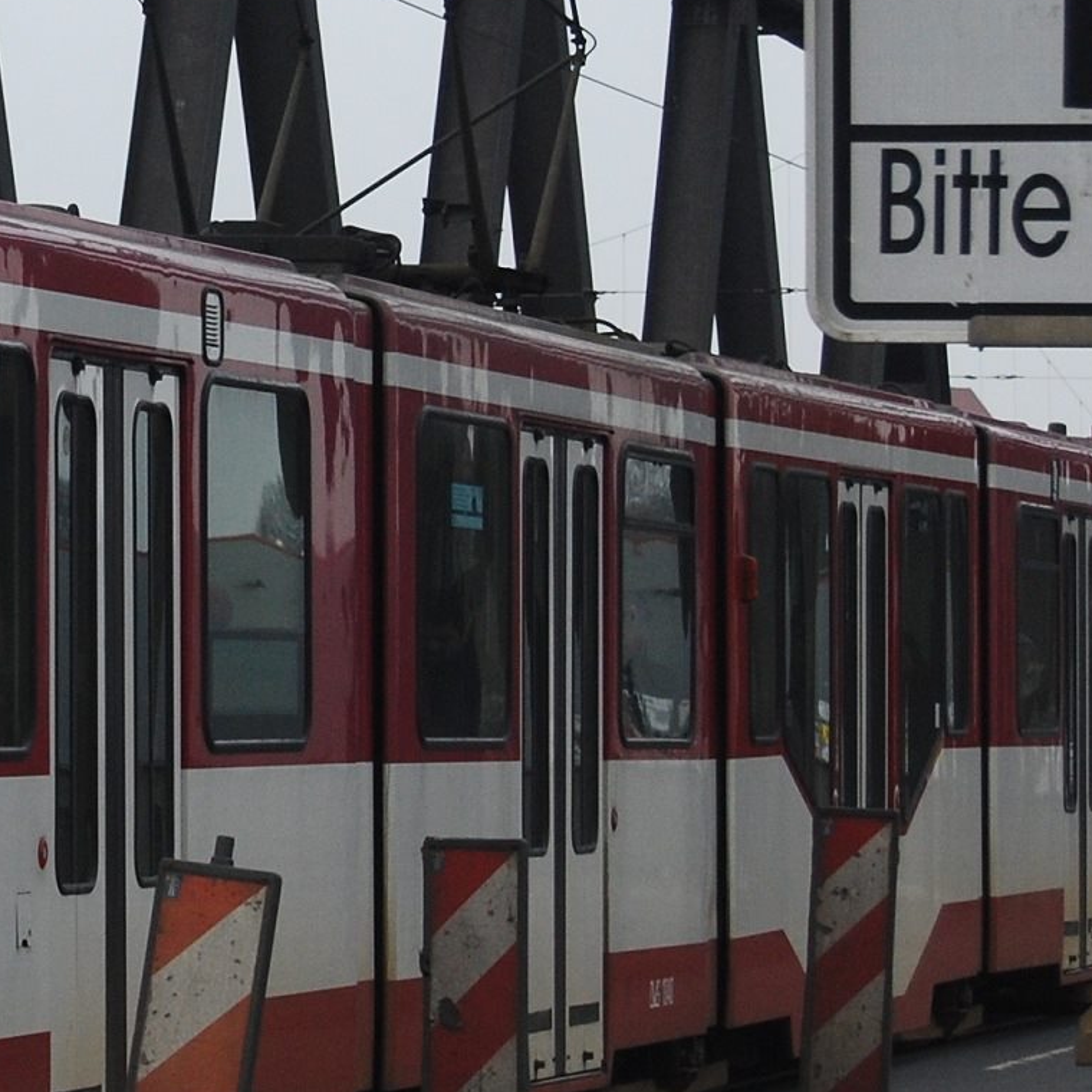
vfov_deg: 7.2
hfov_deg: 7.2
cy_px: 364
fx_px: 8637
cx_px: -135
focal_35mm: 242
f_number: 5.6
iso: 400
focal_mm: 48
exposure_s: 1/500
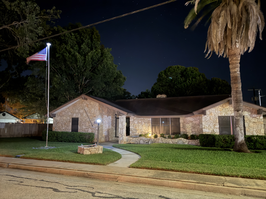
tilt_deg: +8.0
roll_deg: +0.5
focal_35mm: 24
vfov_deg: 56.8
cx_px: 133
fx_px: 184
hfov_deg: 71.6
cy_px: 100
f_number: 1.78
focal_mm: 6.76
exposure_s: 1/2
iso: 3200
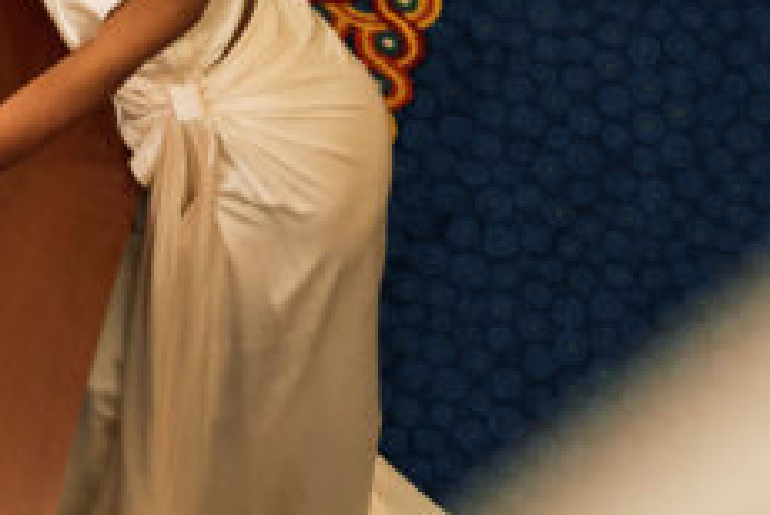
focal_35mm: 311
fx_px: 6660
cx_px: -546
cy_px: 2
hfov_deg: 6.5
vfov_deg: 4.4
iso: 800
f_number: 2.8
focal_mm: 70
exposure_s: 1/250
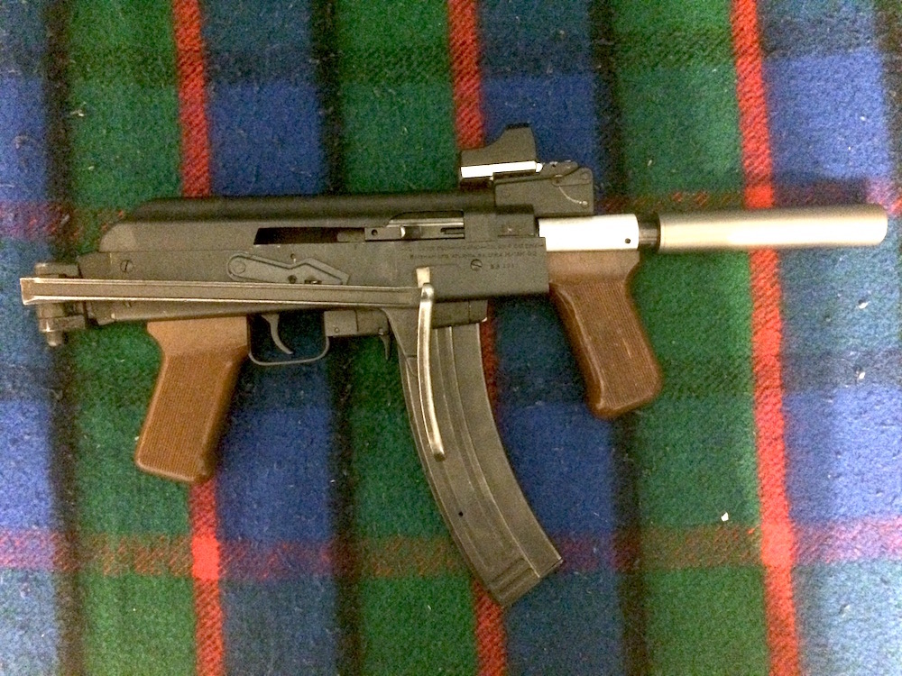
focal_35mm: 29
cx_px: 451
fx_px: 756
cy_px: 338
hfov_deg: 61.7
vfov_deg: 48.2
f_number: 2.2
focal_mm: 4.15
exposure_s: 1/15
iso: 2000
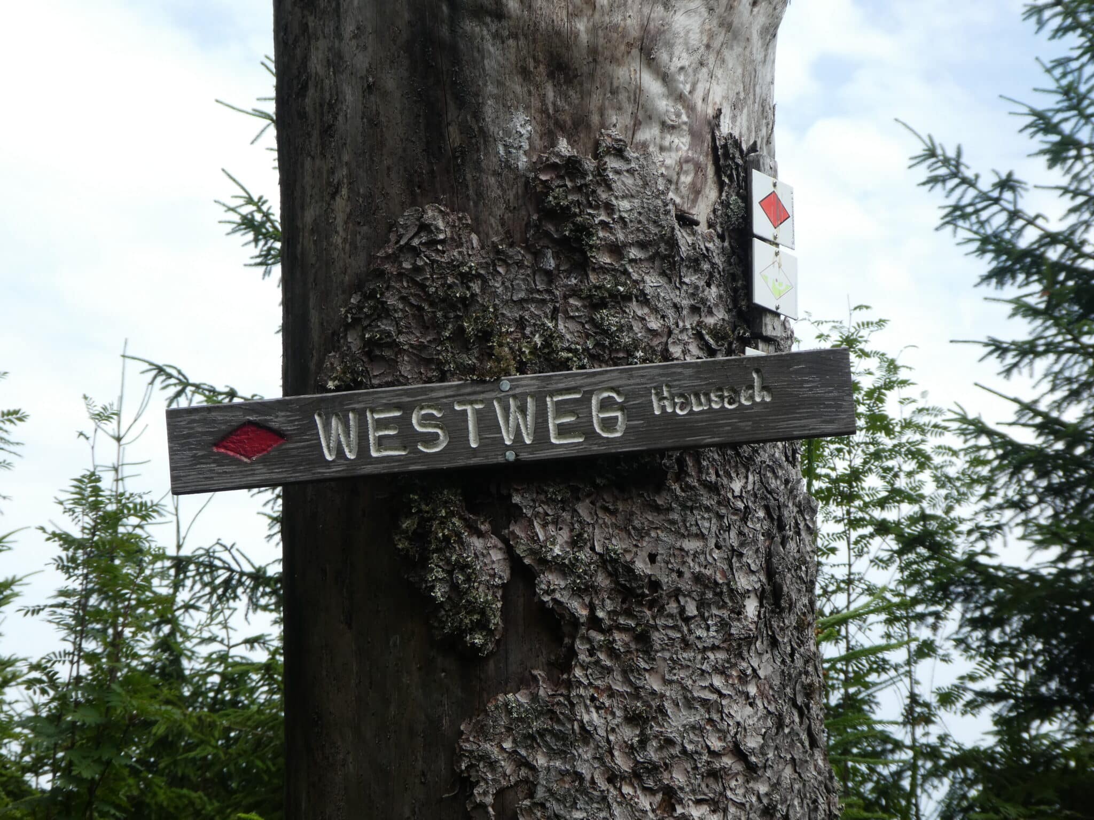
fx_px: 2655
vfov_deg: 17.6
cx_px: 547
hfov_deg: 23.3
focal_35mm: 84
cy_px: 410
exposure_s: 1/250
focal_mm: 15
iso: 80
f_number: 4.8
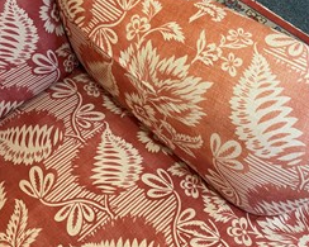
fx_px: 366
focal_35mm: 40
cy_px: 87
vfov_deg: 37.0
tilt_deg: -58.7
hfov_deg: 45.8
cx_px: 157
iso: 125
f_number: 1.6
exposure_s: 1/50
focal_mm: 5.1
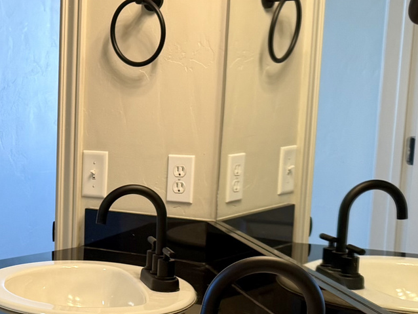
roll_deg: +1.3
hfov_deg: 23.4
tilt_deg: -13.4
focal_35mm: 77
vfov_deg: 18.8
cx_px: -71
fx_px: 930
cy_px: 295
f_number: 1.78
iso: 125
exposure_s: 1/60
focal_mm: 6.76
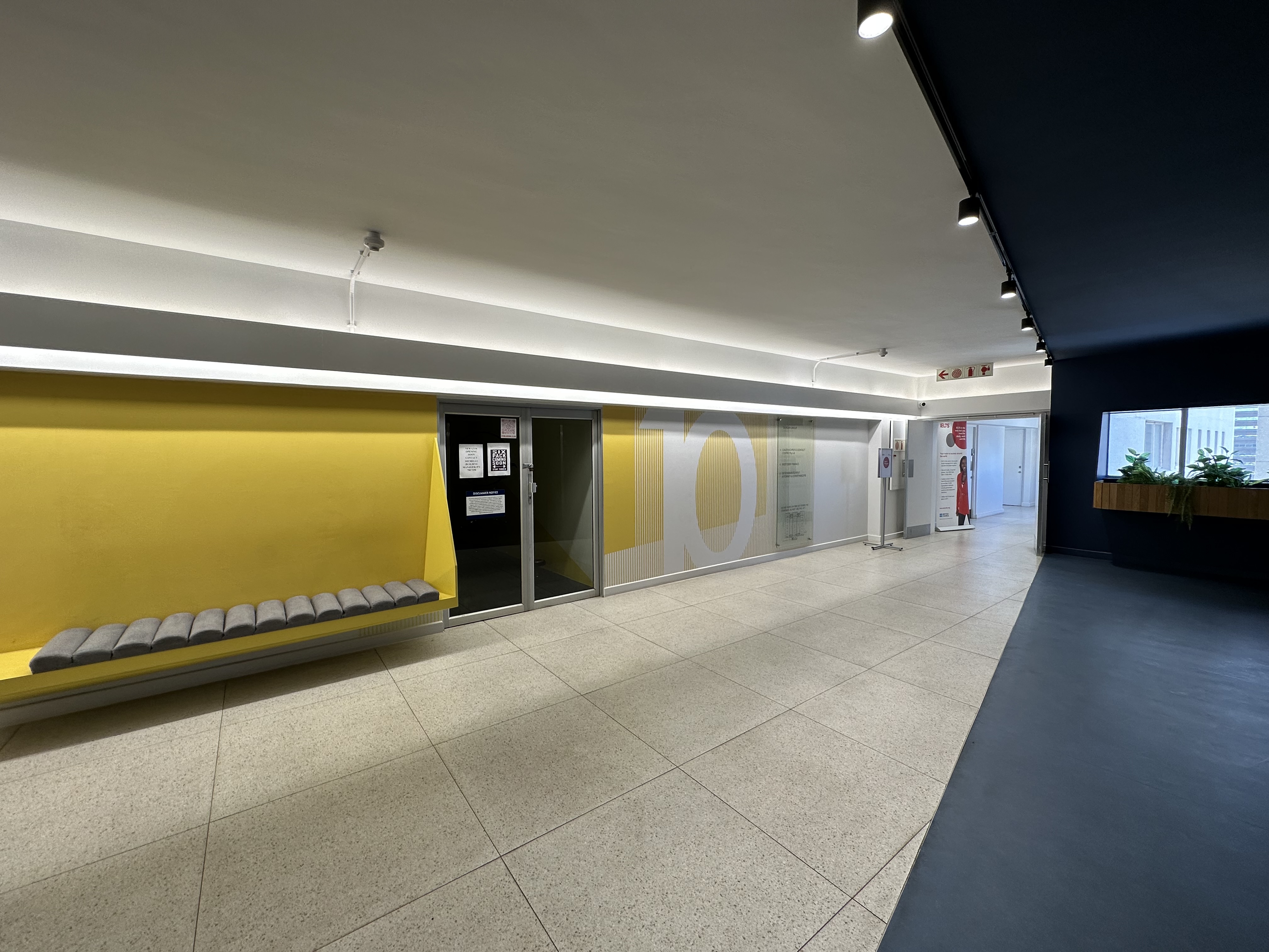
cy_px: 476
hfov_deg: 102.1
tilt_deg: -2.3
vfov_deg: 85.7
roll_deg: +0.5
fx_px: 513
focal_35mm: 14
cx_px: 634
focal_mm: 2.22
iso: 40
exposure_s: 1/104
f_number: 2.2
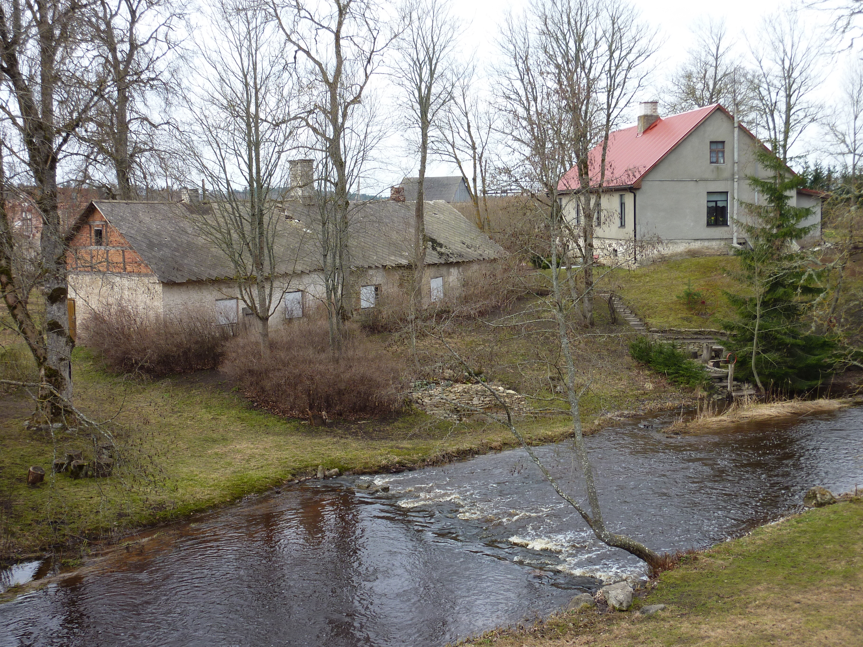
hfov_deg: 44.8
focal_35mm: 42
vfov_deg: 34.3
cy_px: 324
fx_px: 1047
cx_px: 432
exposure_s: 1/160
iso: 80
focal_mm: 6.9
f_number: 4
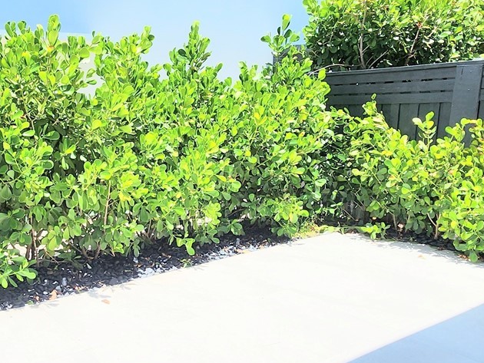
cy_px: 214
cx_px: 123
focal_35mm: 33
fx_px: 462
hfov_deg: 52.9
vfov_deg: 42.8
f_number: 2.2
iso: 50
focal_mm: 2.2
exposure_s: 1/2470
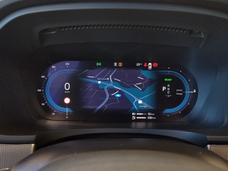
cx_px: 114
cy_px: 86
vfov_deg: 48.2
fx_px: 191
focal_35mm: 29
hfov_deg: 61.7
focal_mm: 5.52
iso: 4280
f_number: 1.9
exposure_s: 1/40
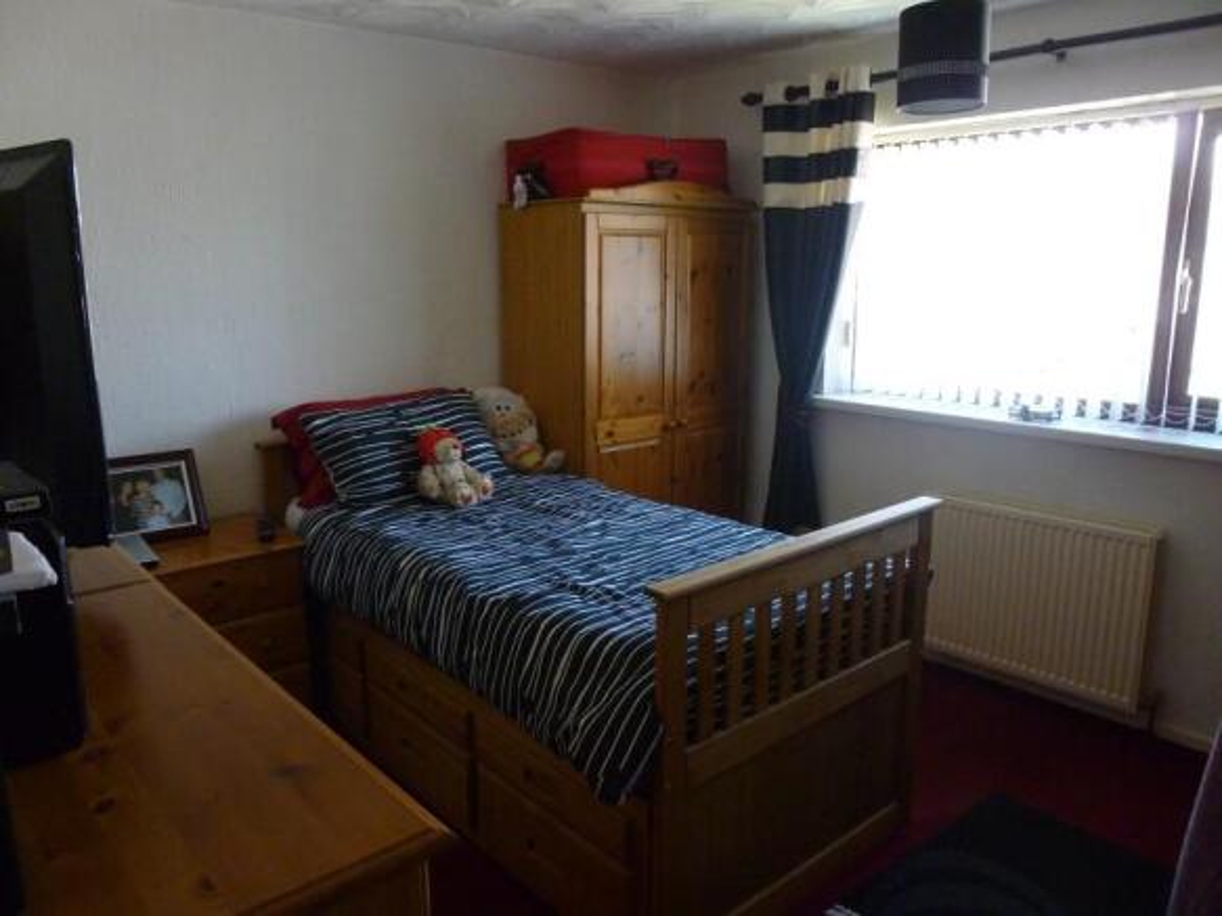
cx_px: 611
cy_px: 458
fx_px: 882
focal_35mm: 25
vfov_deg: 54.9
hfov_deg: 69.4
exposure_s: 1/60
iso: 400
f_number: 3.1
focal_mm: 4.5
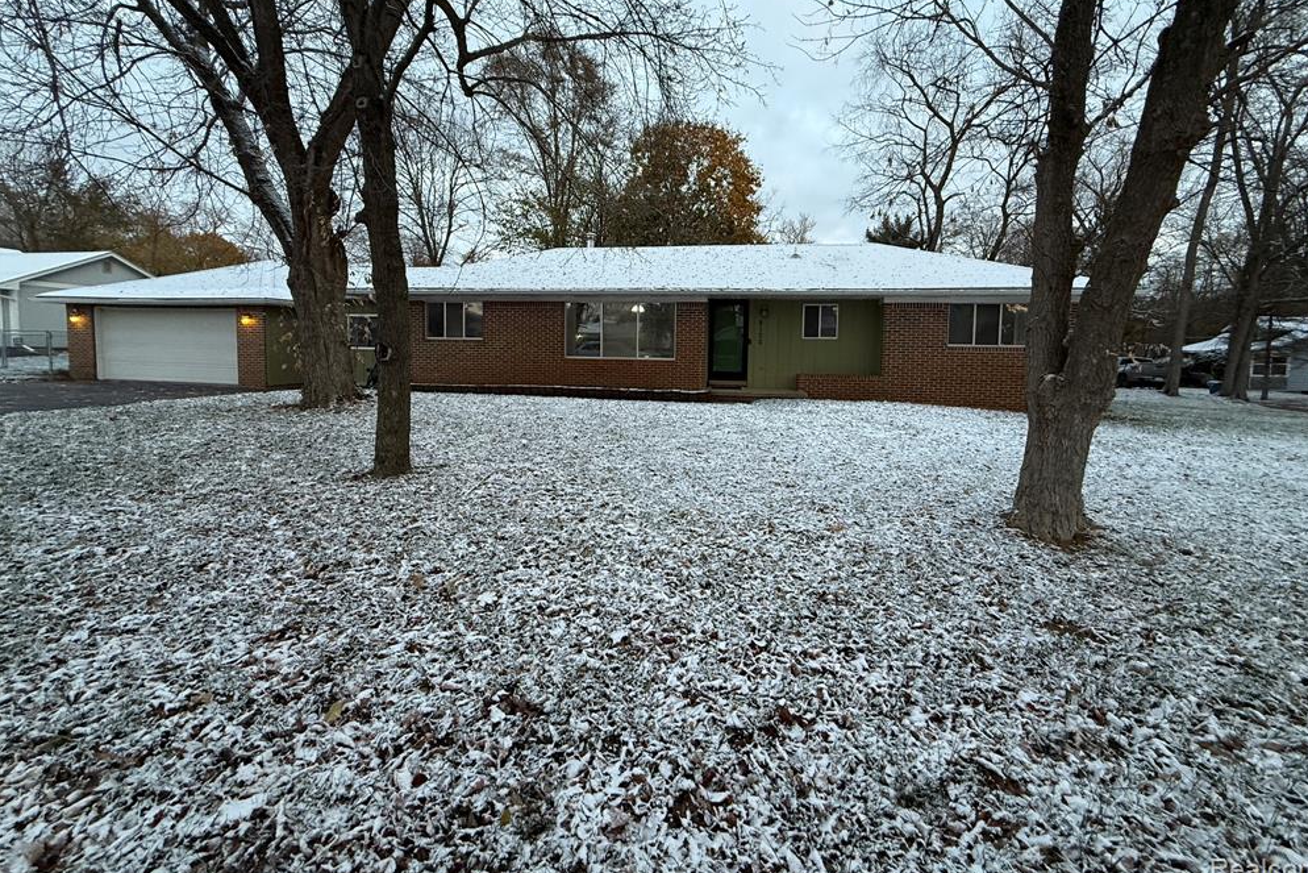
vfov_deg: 77.0
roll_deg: -1.4
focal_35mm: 15
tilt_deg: -3.4
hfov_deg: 100.4
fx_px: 545
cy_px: 384
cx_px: 670
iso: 250
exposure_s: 1/99
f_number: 2.2
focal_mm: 2.22
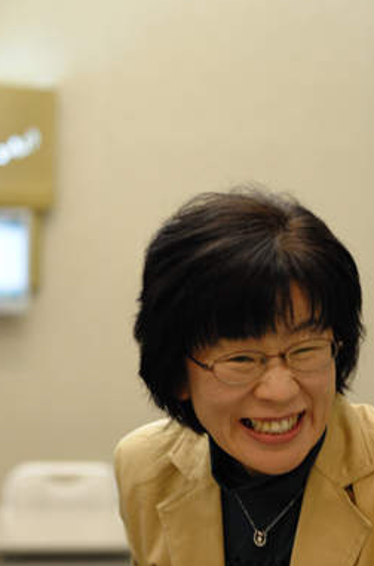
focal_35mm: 84
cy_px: 441
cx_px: 283
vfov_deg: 23.9
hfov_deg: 16.1
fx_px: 1316
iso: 900
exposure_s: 1/100
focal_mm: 50
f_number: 2.8
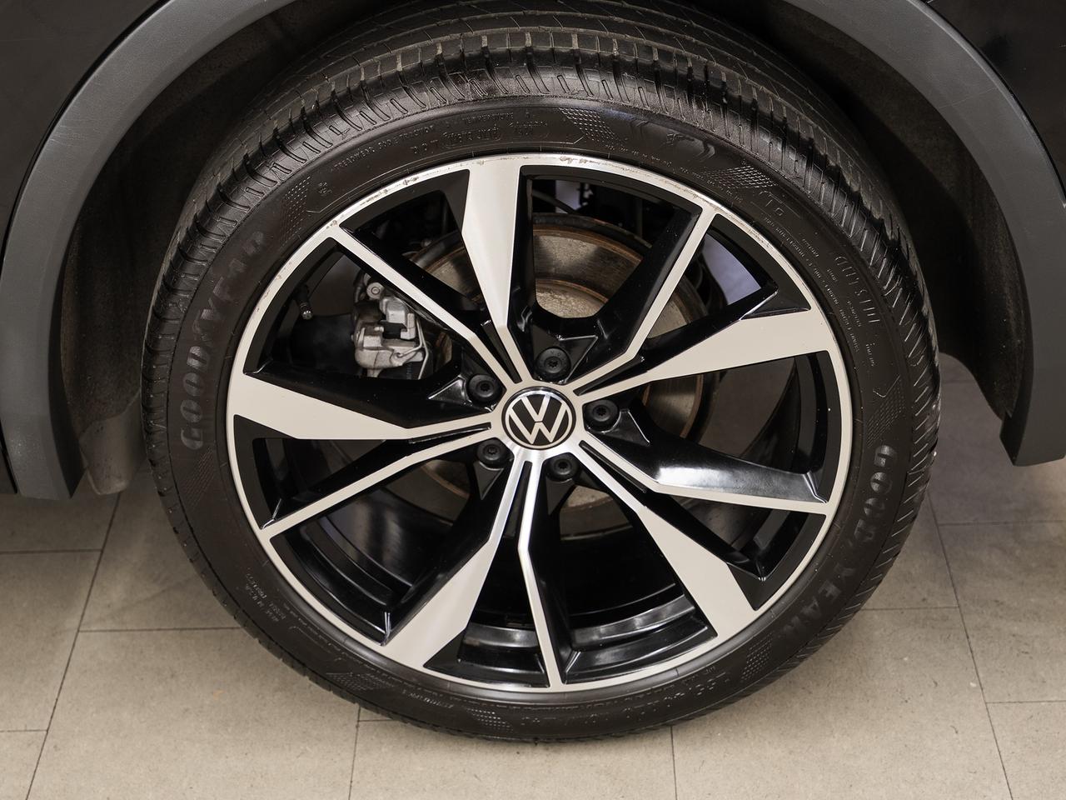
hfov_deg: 28.8
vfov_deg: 21.8
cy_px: 442
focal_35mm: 68
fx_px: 2079
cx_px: 534
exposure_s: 1/4
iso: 100
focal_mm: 54.6
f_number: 5.6
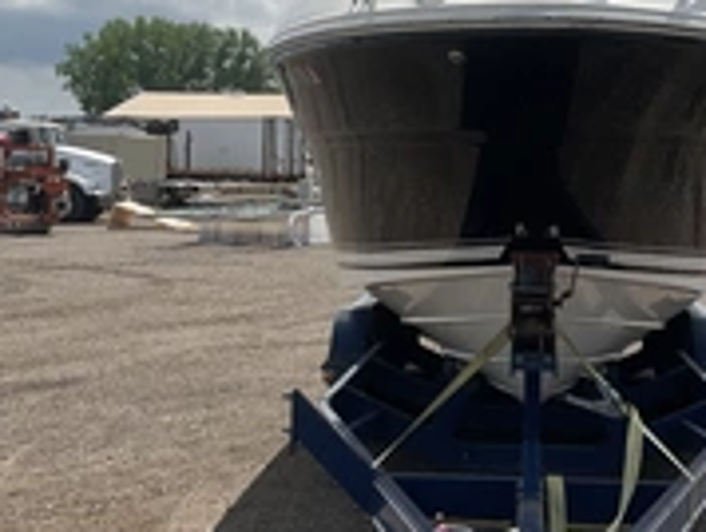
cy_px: 167
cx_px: 531
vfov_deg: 22.5
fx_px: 1327
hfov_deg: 29.3
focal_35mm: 65
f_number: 1.8
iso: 25
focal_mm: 3
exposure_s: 1/3322
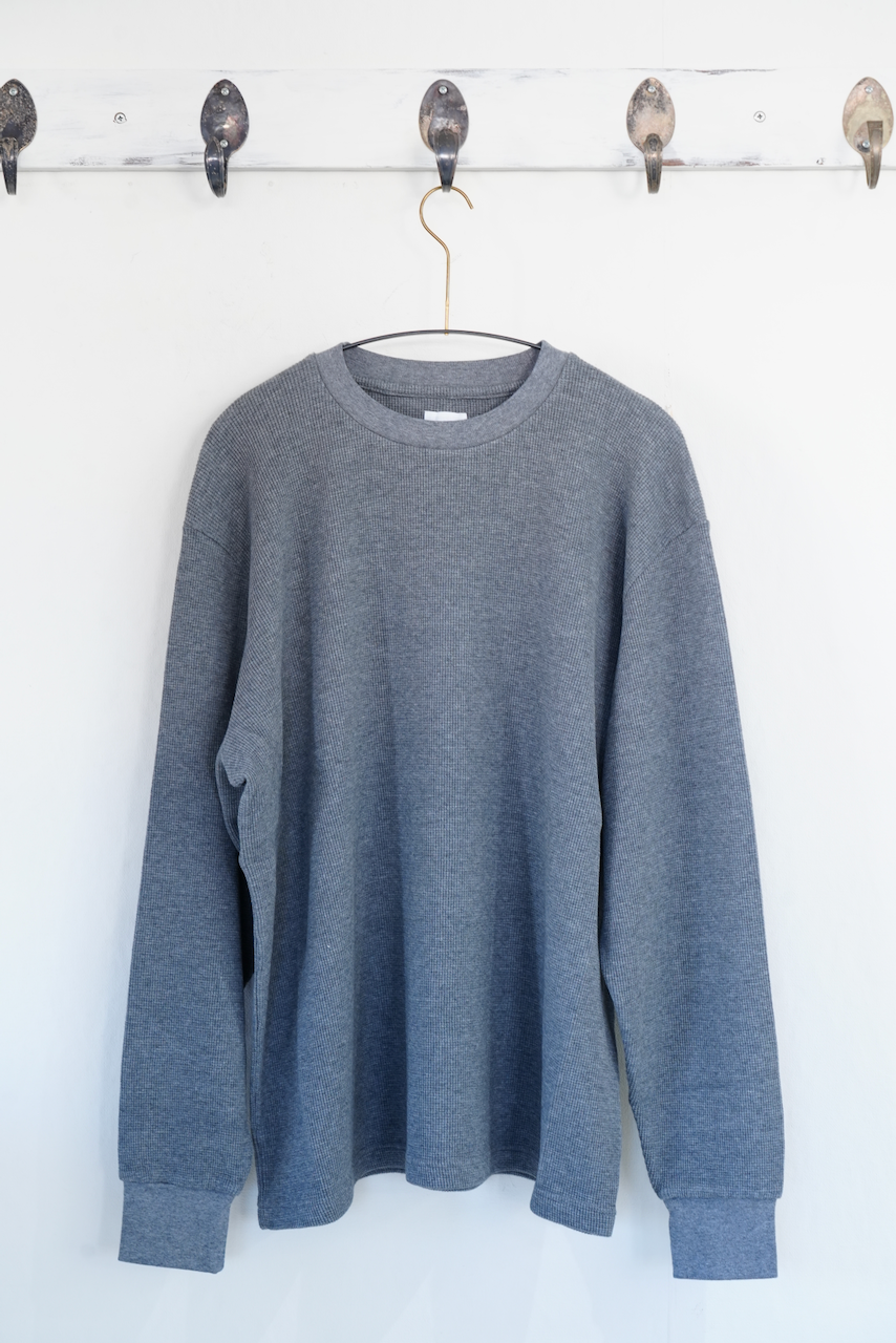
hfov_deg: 21.9
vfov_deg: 32.4
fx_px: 2313
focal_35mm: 62
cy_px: 672
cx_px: 448
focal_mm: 62
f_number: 7.1
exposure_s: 1/30
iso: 1000
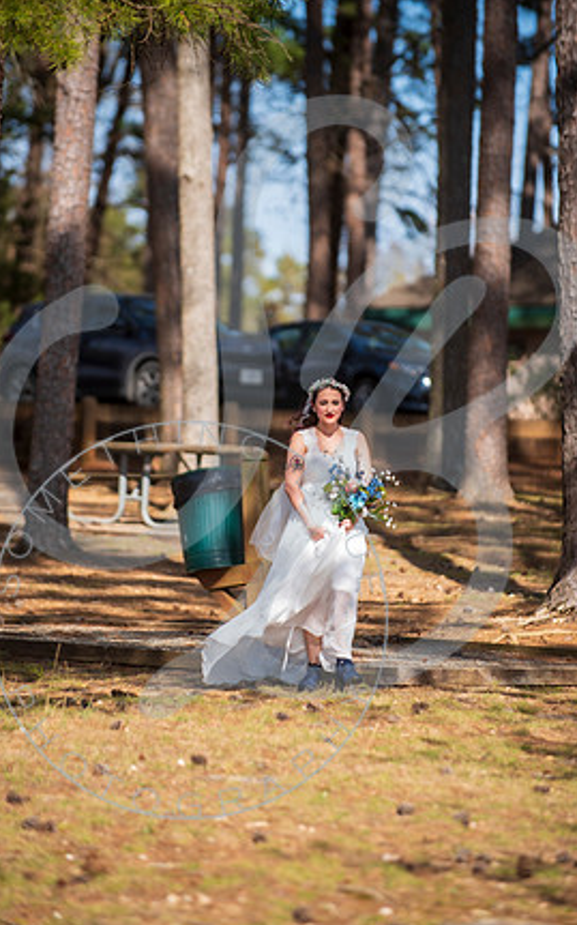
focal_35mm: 213
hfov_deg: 6.2
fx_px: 5364
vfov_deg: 9.8
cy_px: 457
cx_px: 285
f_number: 2.8
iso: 100
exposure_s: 1/640
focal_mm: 200
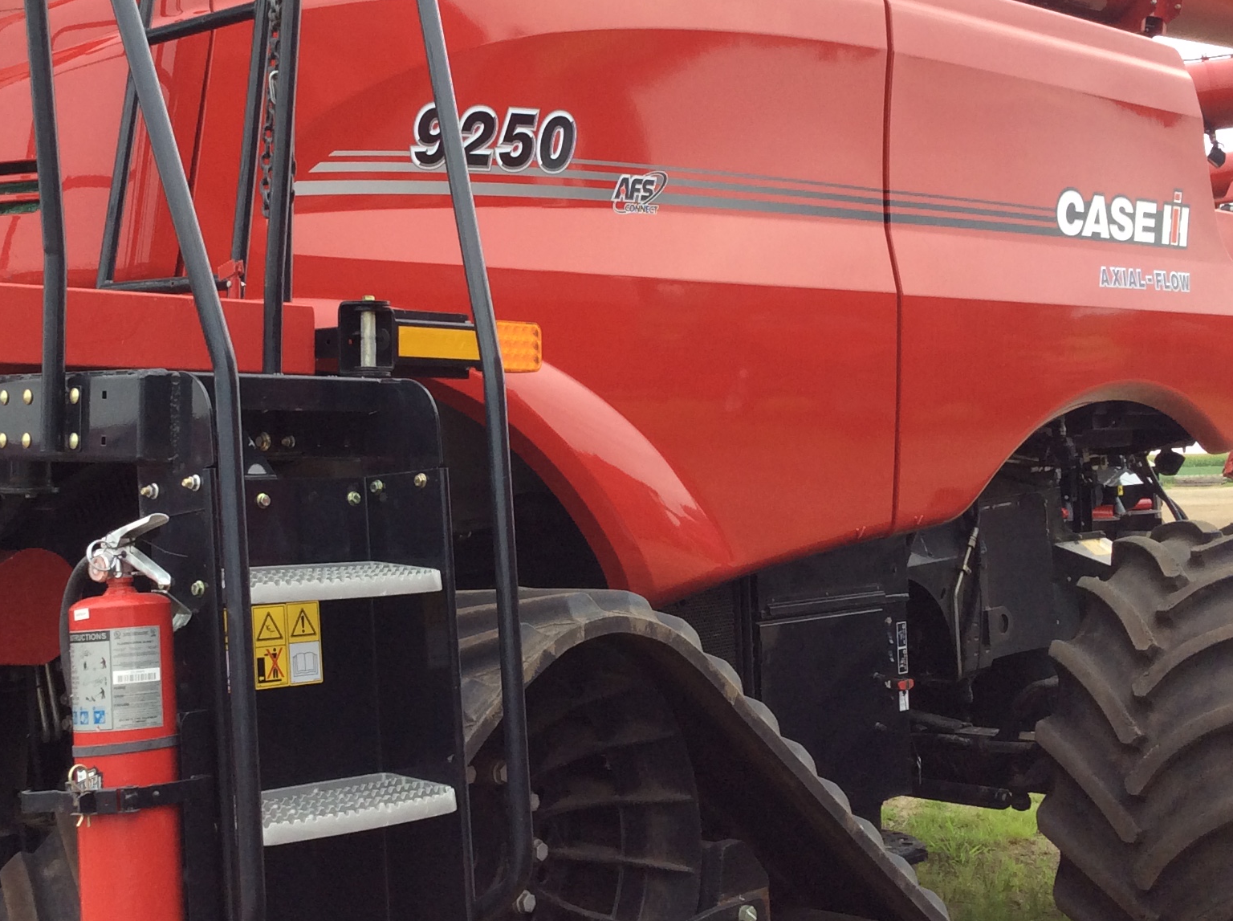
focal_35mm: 54
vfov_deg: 26.9
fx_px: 1920
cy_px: 334
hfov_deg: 35.4
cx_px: 478
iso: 32
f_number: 2.4
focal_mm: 3.3
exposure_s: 1/260
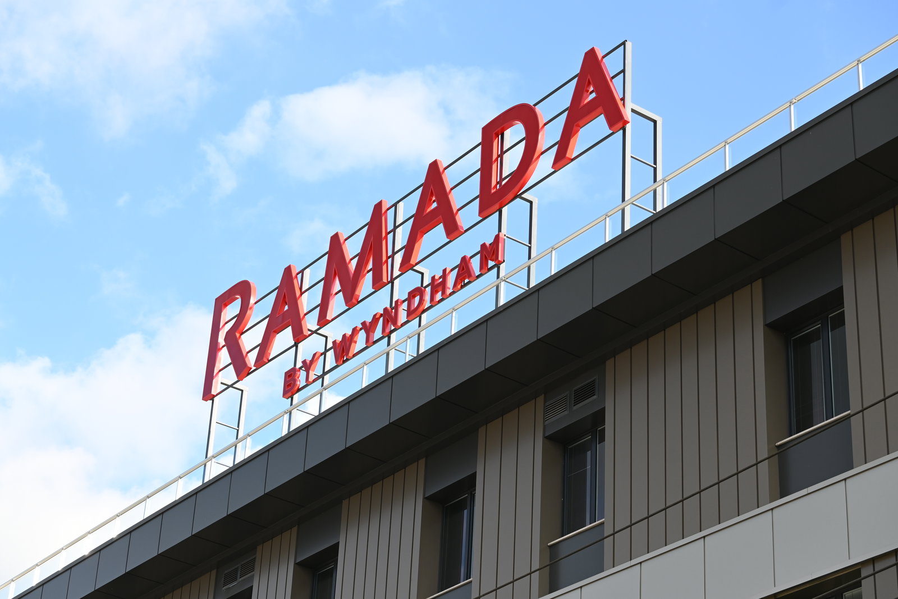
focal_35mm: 75
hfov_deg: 27.0
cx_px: 449
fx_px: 1871
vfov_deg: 18.2
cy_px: 300
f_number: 7.1
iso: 200
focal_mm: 50
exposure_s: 1/250
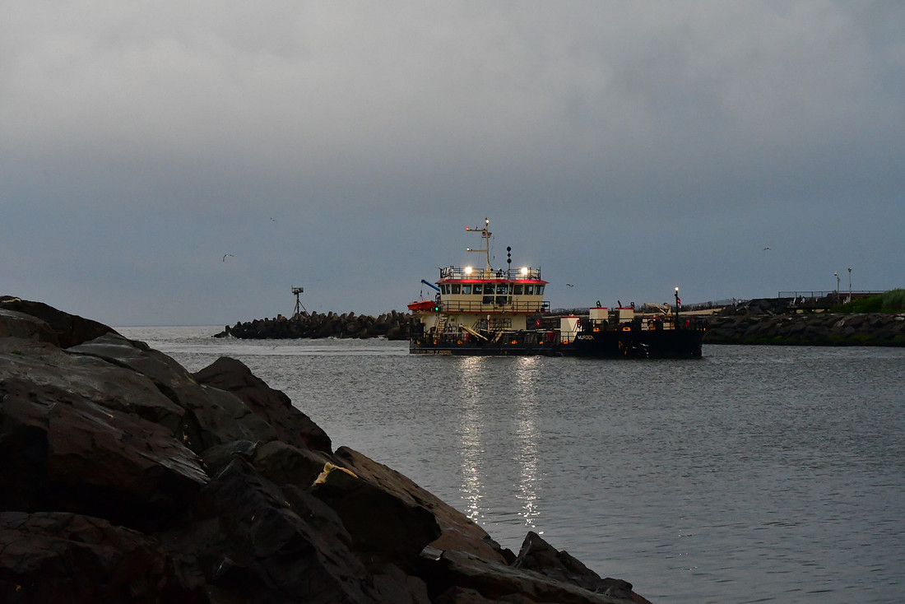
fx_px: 2062
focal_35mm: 82
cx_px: 452
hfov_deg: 24.8
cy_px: 302
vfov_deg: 16.7
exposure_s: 1/100
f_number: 16
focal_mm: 55
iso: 5000
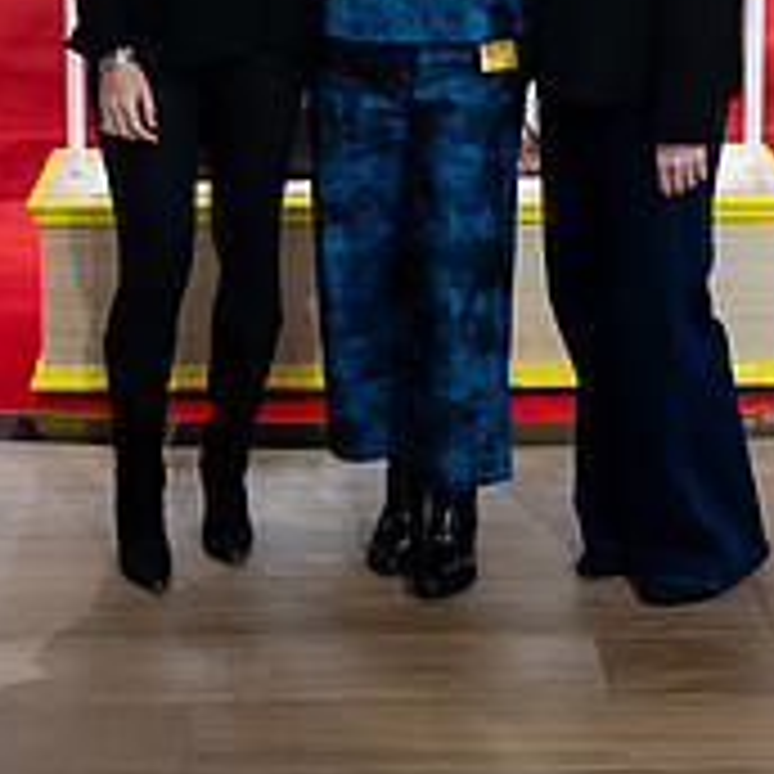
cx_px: 320
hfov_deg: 19.7
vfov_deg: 18.8
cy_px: -119
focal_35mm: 88
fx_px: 2226
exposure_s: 1/160
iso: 800
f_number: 3.2
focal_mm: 28.5
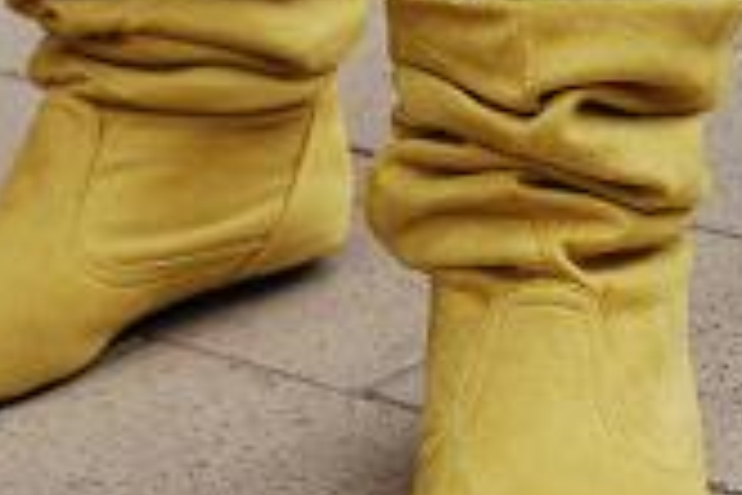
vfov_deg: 7.1
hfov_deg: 10.5
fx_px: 4002
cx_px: -13
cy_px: 122
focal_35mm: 194
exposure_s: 1/125
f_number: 5.6
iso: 200
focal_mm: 55
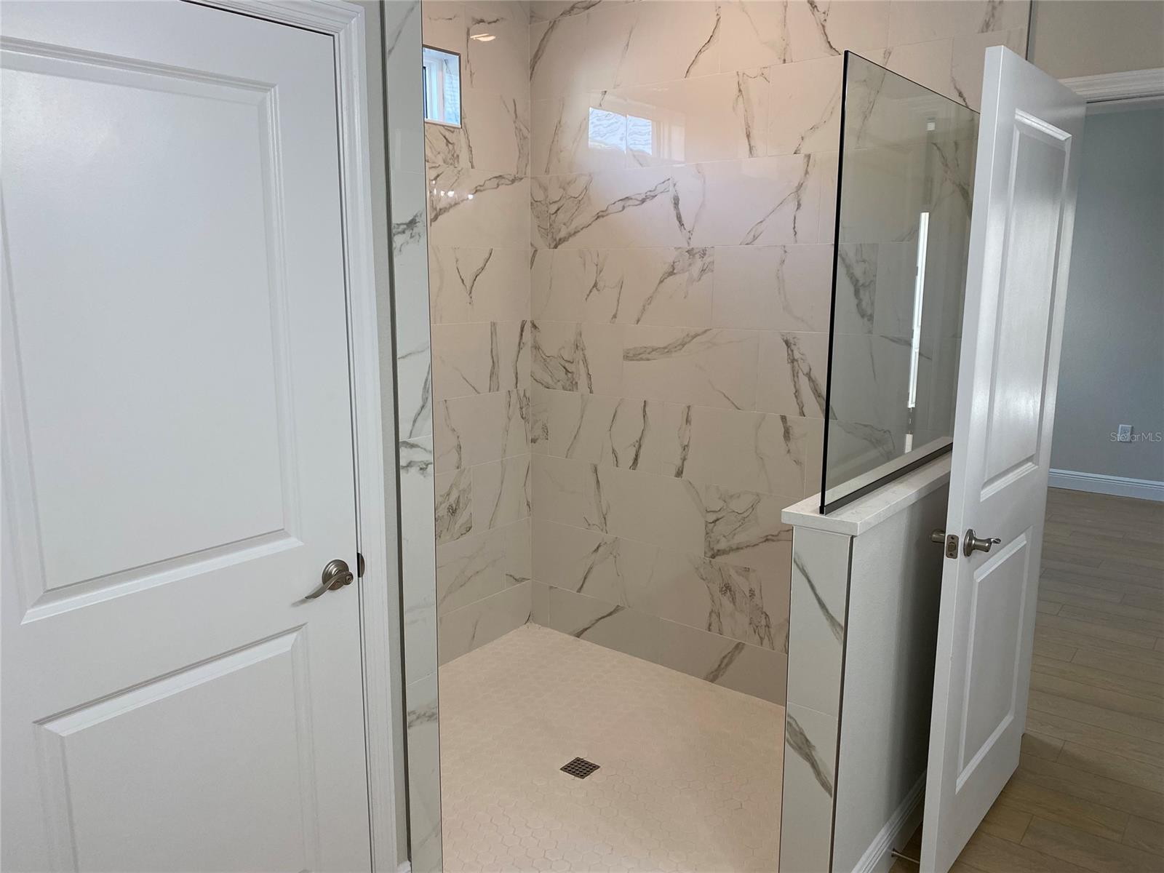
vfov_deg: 53.1
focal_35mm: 26
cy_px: 436
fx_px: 874
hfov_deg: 67.3
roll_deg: -0.1
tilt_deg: -10.3
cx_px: 582
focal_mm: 4.25
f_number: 1.8
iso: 100
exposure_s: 1/120
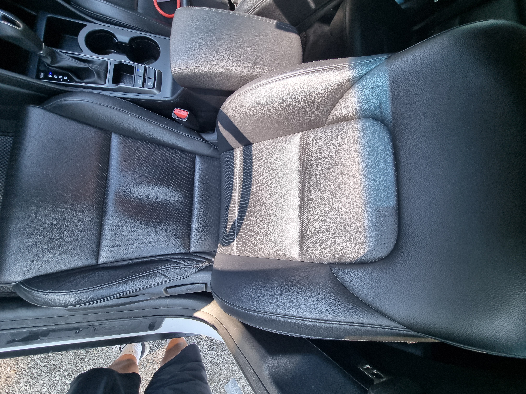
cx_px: 263
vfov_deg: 89.9
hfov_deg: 106.2
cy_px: 197
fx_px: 198
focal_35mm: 13
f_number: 2.2
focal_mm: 2.2
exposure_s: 1/60
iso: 100
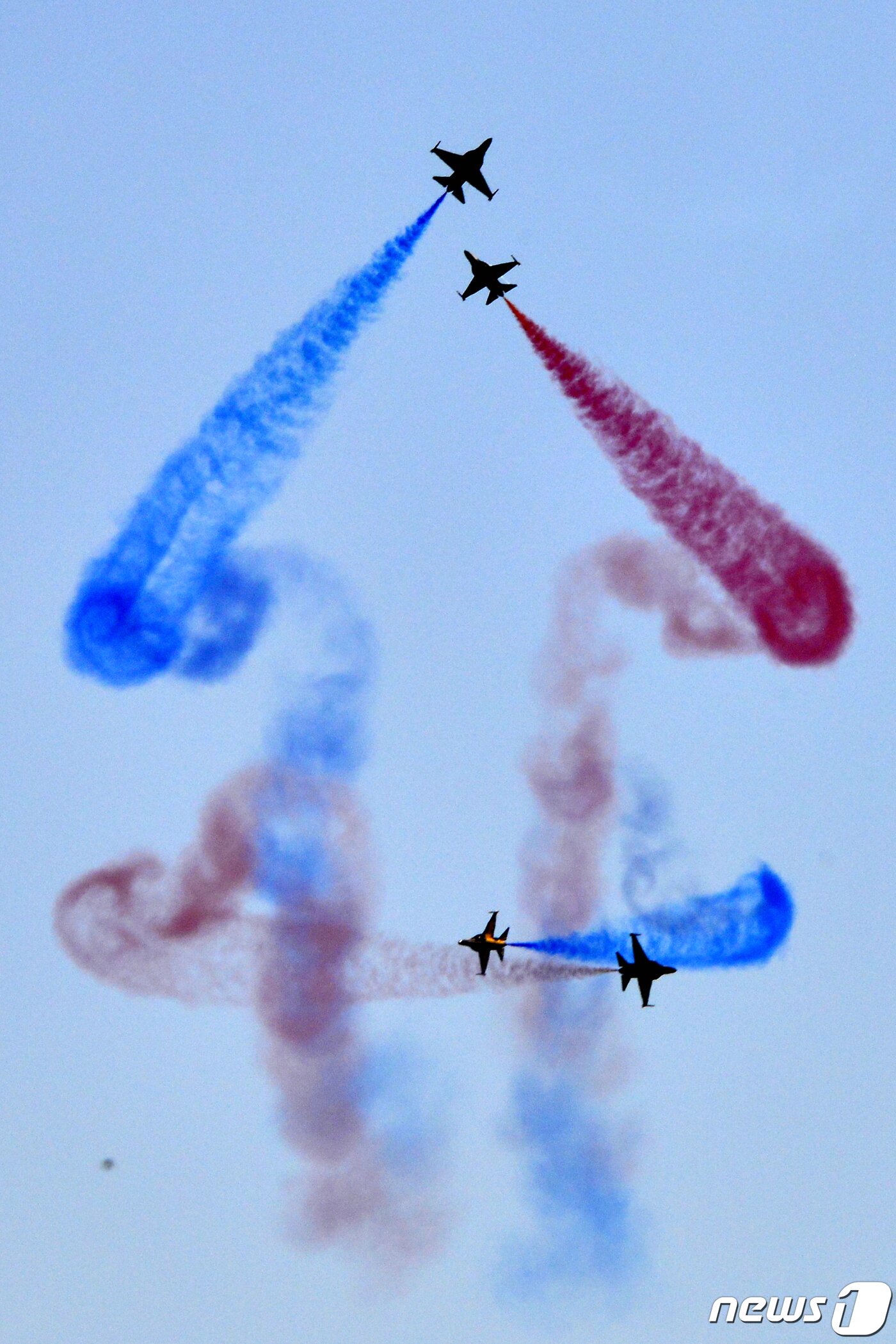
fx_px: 6342
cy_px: 672
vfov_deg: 12.1
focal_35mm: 170
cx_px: 448
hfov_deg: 8.1
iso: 640
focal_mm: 170
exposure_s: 1/1600
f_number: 13
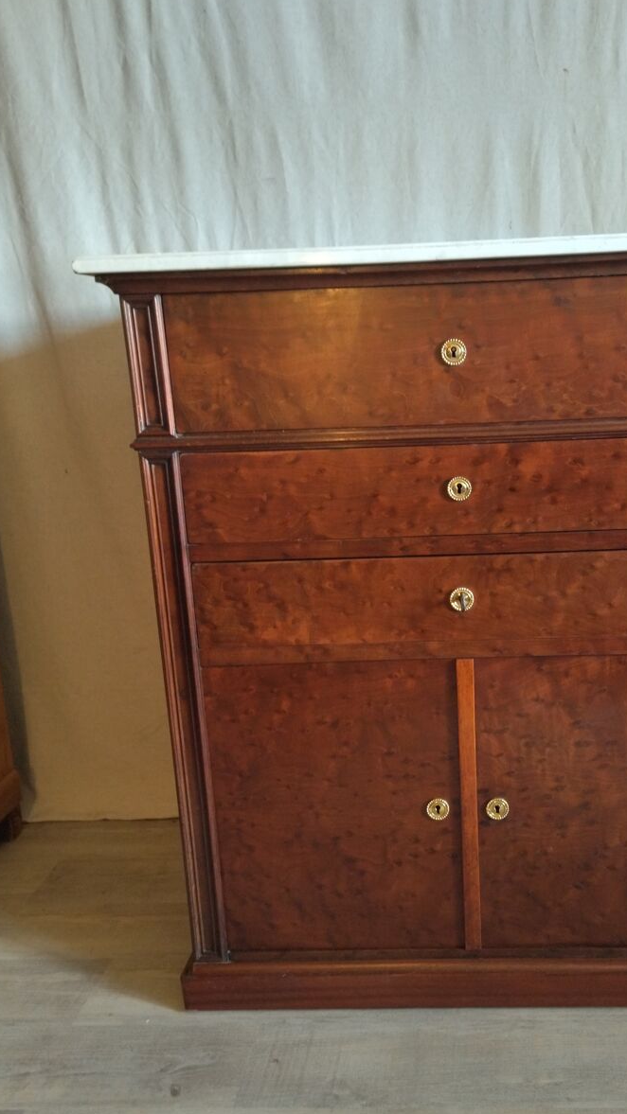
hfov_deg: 34.2
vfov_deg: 58.0
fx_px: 1005
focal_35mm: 34
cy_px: 587
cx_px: 441
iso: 181
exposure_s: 1/25
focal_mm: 4.74
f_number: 1.79
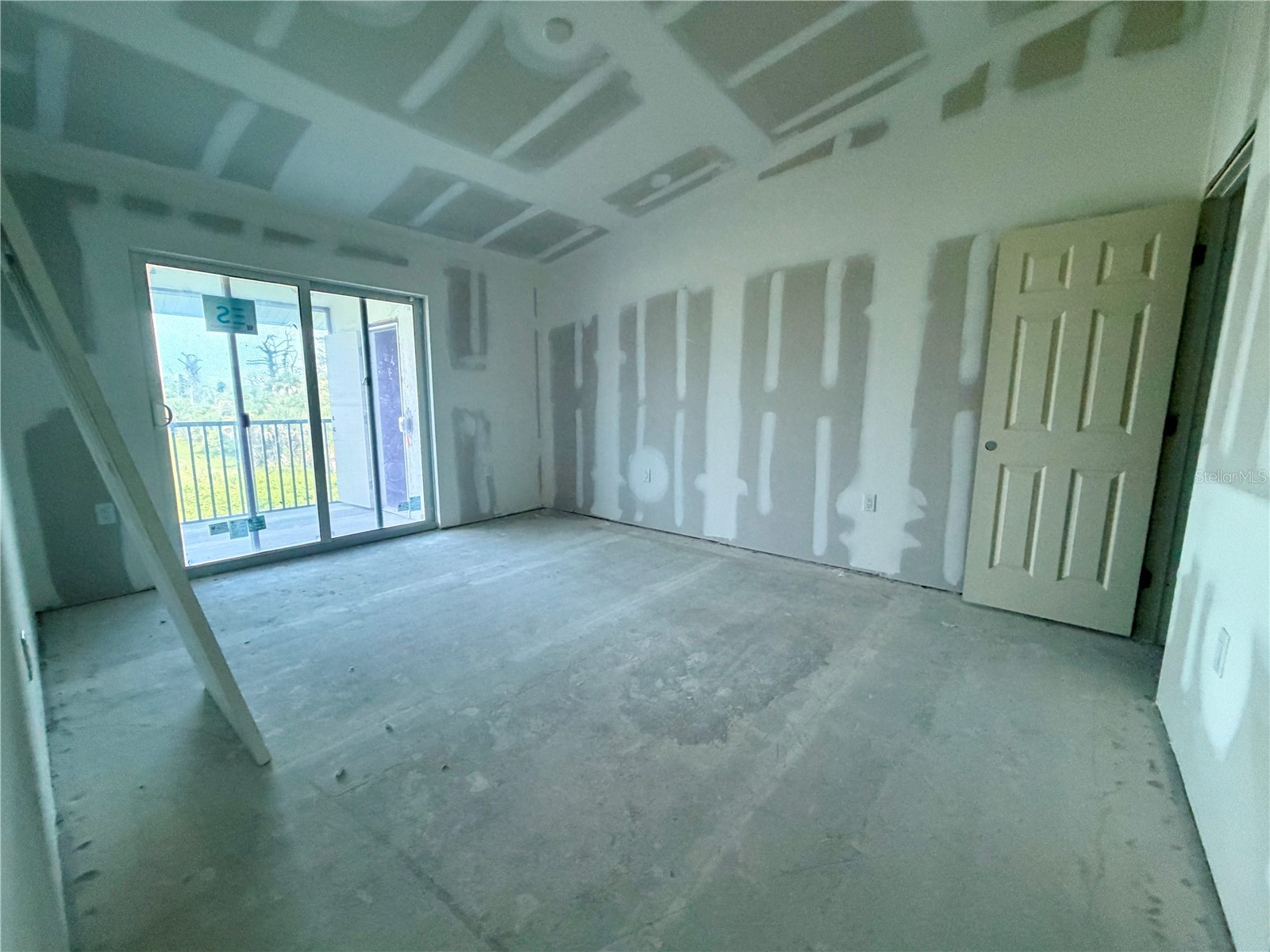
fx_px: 514
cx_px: 635
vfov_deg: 85.7
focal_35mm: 14
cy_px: 476
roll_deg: -0.1
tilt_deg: -9.4
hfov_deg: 102.1
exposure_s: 1/60
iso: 400
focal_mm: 2.22
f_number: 2.2
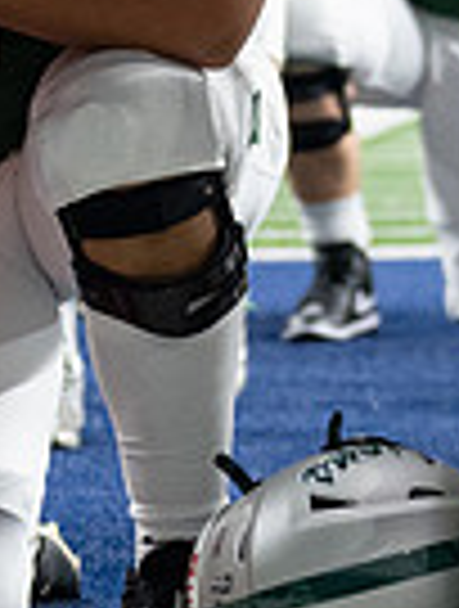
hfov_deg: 3.7
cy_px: -79
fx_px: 7091
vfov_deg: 4.9
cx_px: 183
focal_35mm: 403
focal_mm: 70
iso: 1600
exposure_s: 1/400
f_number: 2.8
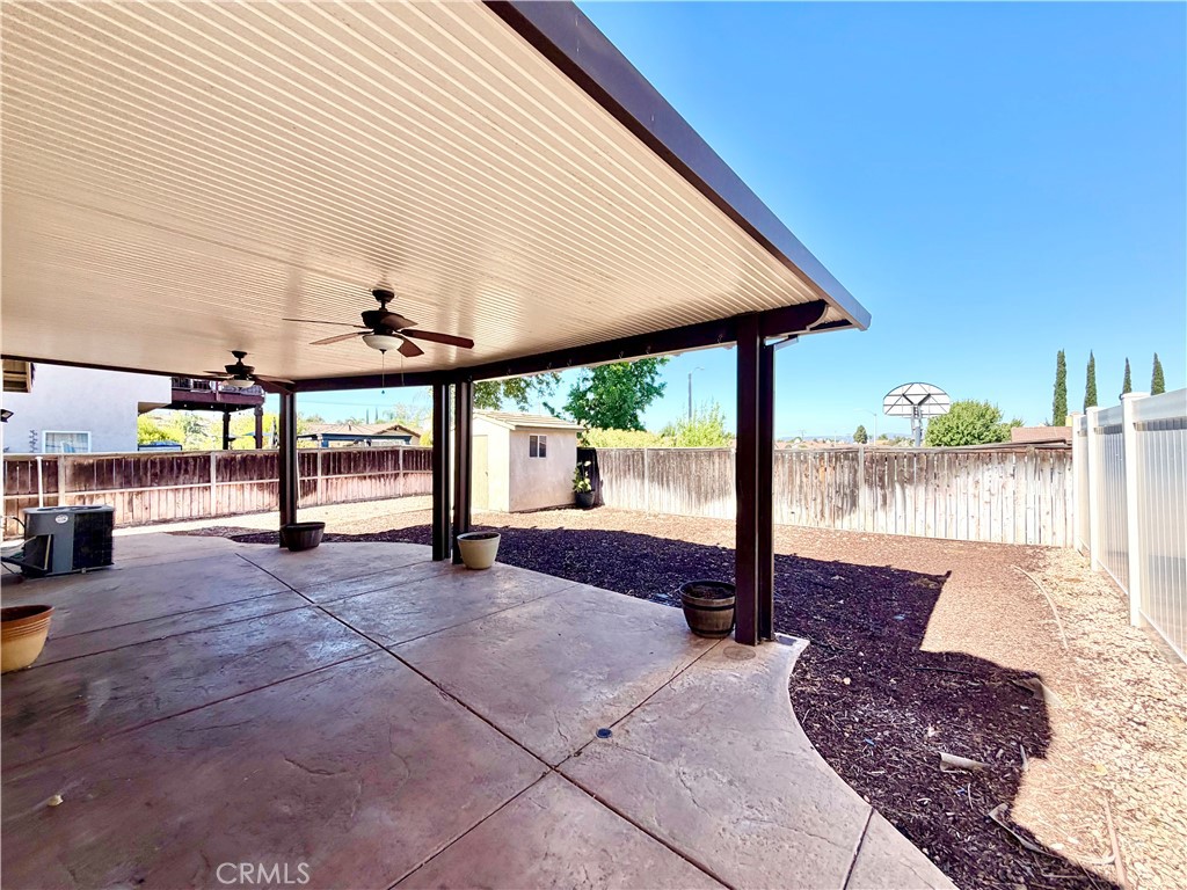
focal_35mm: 14
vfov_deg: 85.7
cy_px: 445
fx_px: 480
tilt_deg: -0.3
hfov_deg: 102.1
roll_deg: +0.2
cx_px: 594
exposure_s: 1/602
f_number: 2.2
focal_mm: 2.22
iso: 40
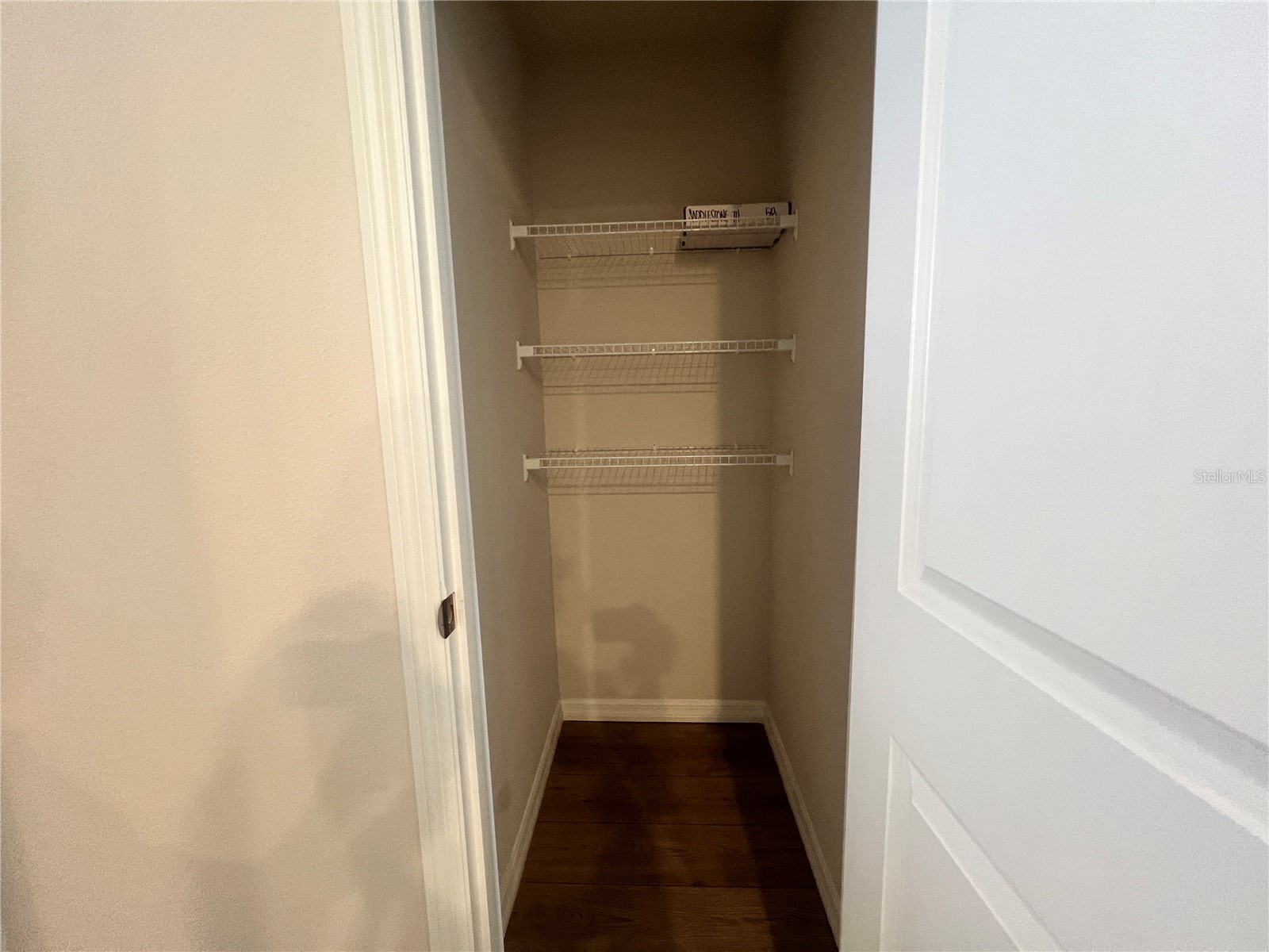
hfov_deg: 106.2
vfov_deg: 89.9
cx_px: 634
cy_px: 476
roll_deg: +1.6
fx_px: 477
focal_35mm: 13
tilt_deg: -9.0
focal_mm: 1.57
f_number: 1.8
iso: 320
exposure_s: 1/60
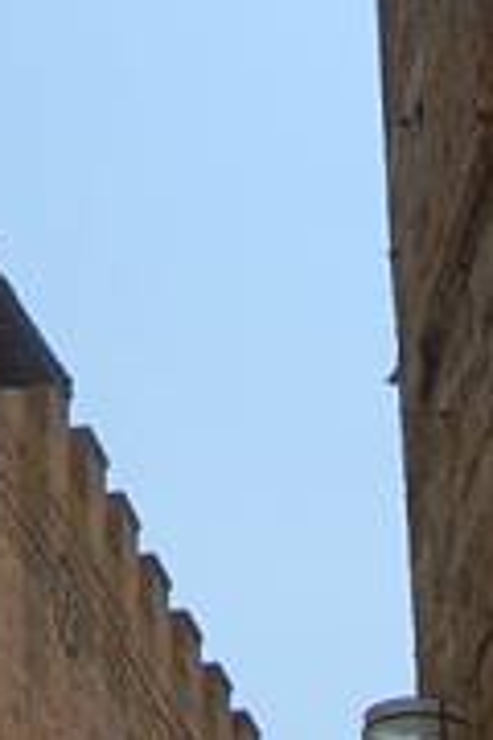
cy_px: -66
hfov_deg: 9.2
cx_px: 152
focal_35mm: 149
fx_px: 3060
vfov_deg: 13.5
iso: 200
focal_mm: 18
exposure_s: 1/320
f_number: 10
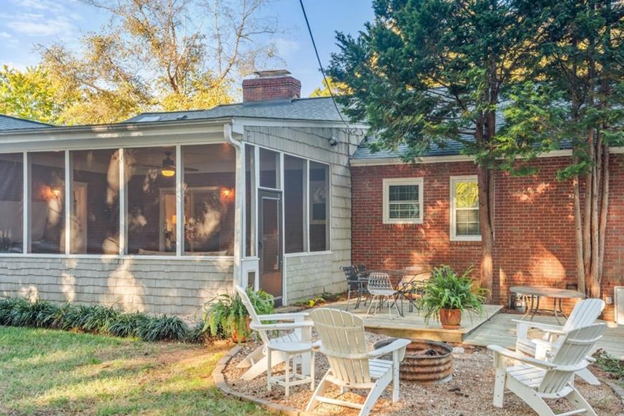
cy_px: 243
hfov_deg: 50.5
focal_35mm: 38
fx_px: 659
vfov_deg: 35.0
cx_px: 355
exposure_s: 1/15
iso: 320
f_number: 7.1
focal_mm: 32
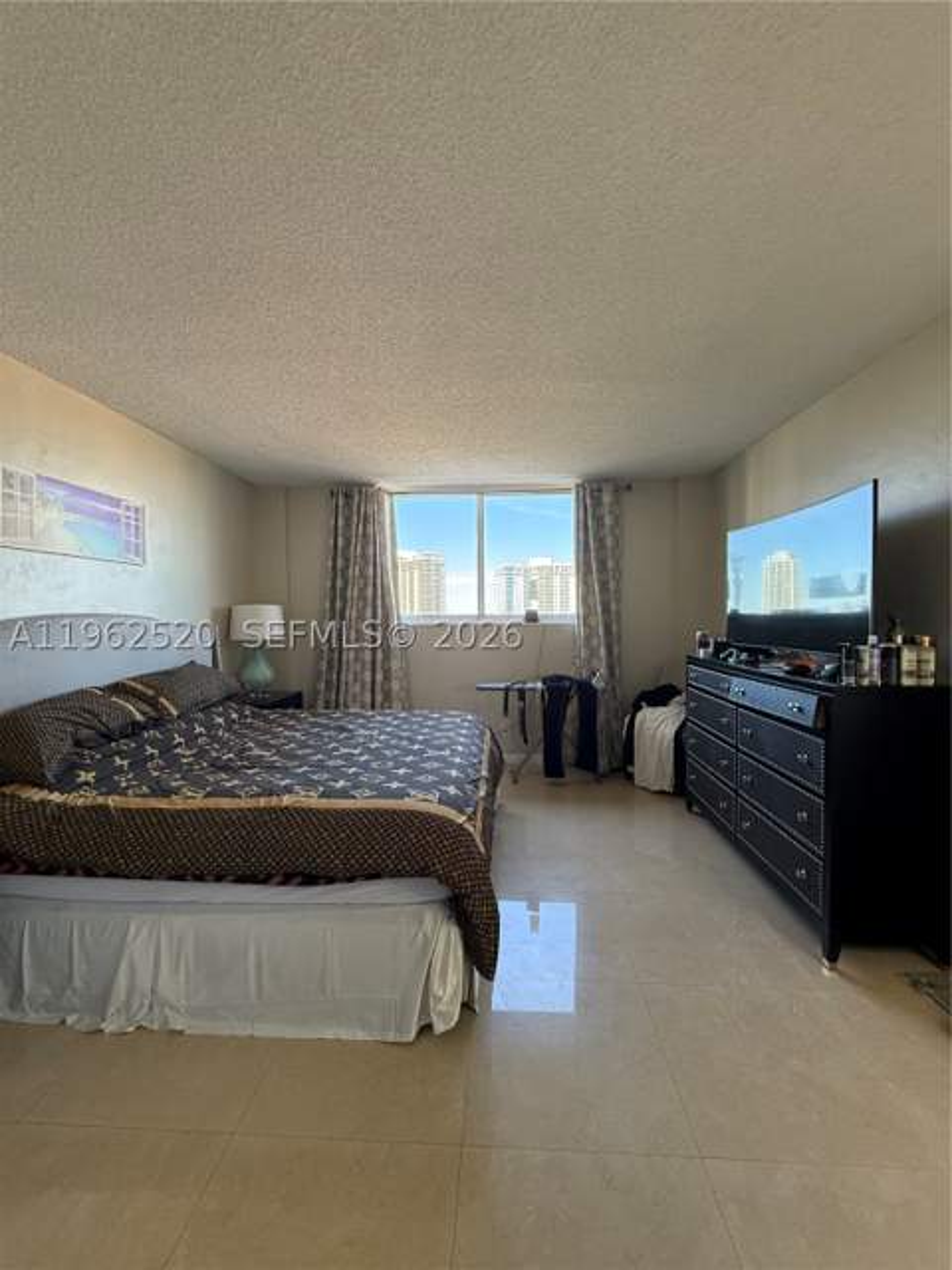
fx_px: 513
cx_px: 476
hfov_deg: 85.7
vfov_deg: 102.1
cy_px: 635
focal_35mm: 14
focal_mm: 2.22
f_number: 2.2
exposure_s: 1/120
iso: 200
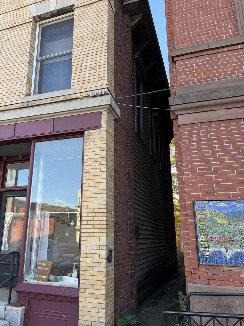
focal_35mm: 29
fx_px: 273
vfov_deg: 61.6
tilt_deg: +16.8
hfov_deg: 47.9
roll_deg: -0.6
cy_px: 153
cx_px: 97
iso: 80
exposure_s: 1/387
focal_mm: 6.76
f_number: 1.78
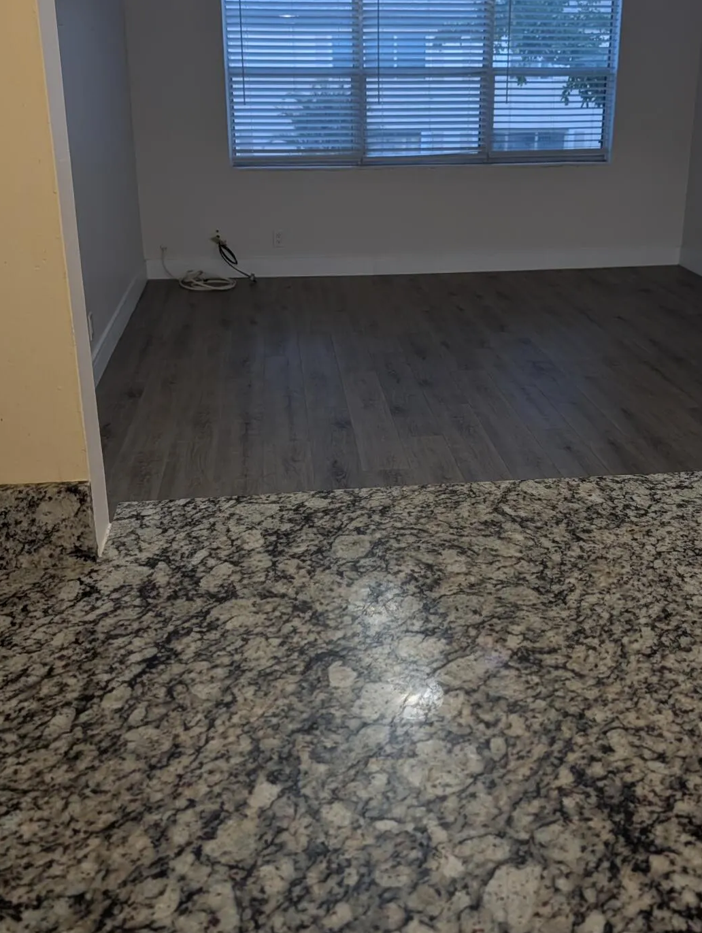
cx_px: 423
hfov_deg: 40.6
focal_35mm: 35
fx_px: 944
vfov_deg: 52.2
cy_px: 375
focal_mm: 6.9
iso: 38
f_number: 1.68
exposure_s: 1/120
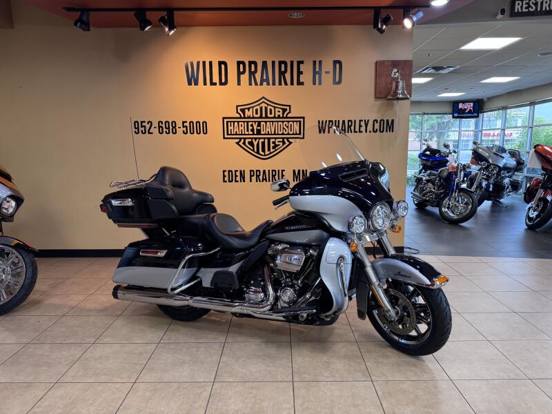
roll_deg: +0.5
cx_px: 276
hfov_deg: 71.6
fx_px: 383
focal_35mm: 24
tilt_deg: -9.1
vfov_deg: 56.8
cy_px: 207
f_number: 1.78
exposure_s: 1/120
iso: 200
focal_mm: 6.76
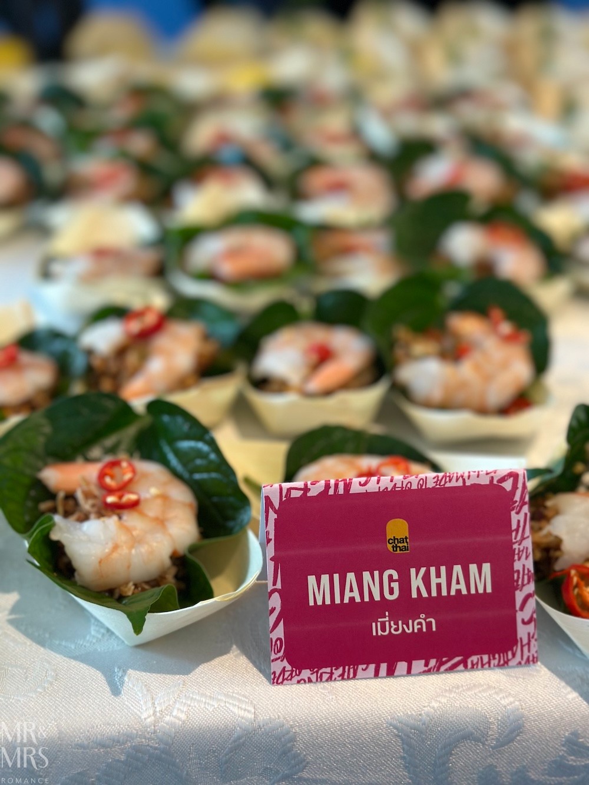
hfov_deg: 30.3
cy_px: 392
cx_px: 294
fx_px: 1089
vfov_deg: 39.7
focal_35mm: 48
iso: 125
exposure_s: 1/50
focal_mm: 6.86
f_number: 1.78
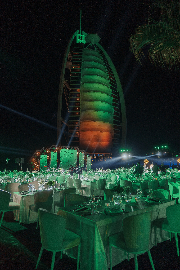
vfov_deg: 73.7
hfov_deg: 53.1
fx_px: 180
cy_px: 135
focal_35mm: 24
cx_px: 90
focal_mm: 24
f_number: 2.8
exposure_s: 1/125
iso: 250
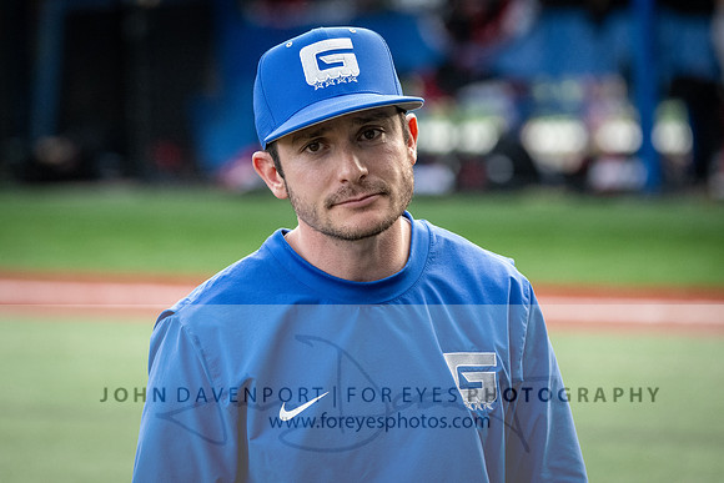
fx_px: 5282
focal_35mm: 263
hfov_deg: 7.8
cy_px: 195
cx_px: 307
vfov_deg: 5.2
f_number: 5.3
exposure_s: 1/1000
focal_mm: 220
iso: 5000
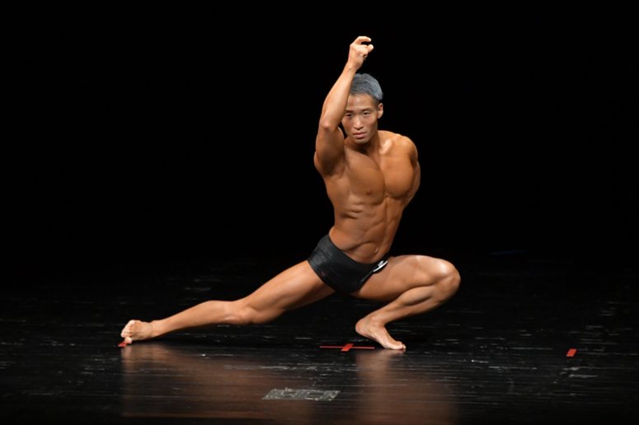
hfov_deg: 5.5
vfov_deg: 3.7
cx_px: 320
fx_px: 6653
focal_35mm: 375
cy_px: 212
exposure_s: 1/400
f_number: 5.6
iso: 3200
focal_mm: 250
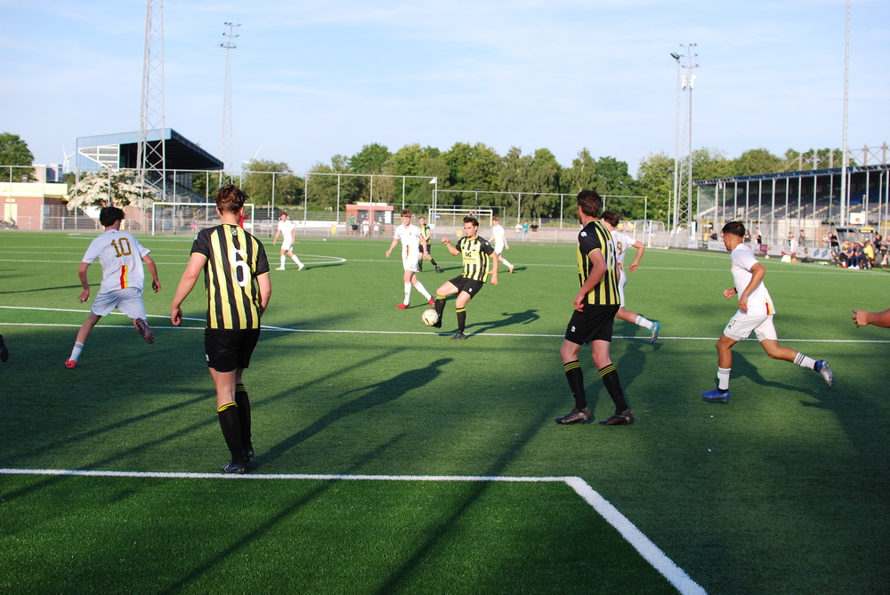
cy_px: 298
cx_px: 445
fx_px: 1299
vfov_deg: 25.8
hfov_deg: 37.8
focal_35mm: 52
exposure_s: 1/1000
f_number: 4
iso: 200
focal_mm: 35
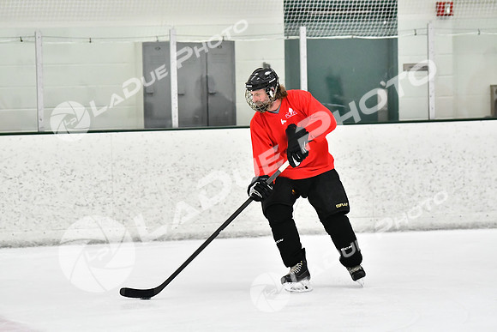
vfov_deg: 7.0
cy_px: 166
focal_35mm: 195
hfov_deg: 10.5
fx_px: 2693
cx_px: 248
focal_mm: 130
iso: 6400
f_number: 2.8
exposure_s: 1/1600
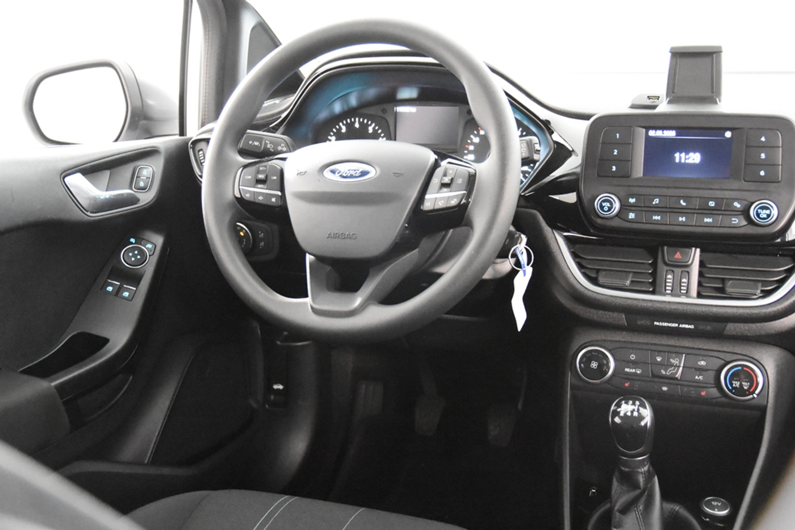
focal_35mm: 42
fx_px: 927
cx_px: 398
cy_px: 265
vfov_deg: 31.9
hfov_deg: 46.4
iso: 12800
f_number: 3.2
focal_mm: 28
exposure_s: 1/40
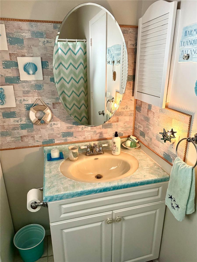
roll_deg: +1.0
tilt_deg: -19.2
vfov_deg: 71.6
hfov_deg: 56.8
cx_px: 98
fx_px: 182
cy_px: 131
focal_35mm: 24
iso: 800
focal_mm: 6.76
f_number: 1.78
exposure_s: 1/40
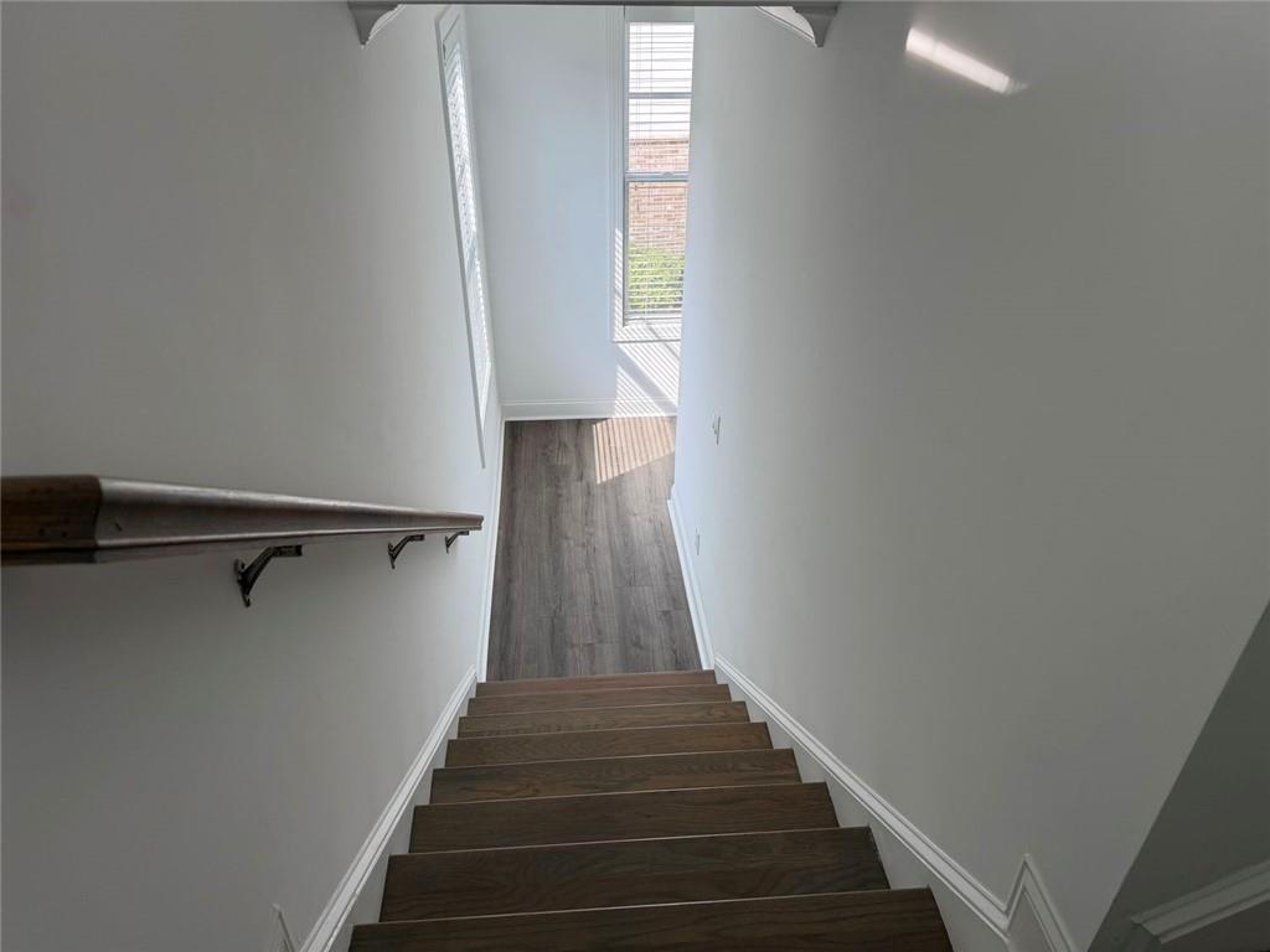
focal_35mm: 24
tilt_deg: -32.2
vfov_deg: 56.8
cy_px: 476
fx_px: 881
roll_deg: -0.3
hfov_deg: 71.6
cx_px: 635
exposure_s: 1/399
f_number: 1.78
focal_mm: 6.76
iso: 100
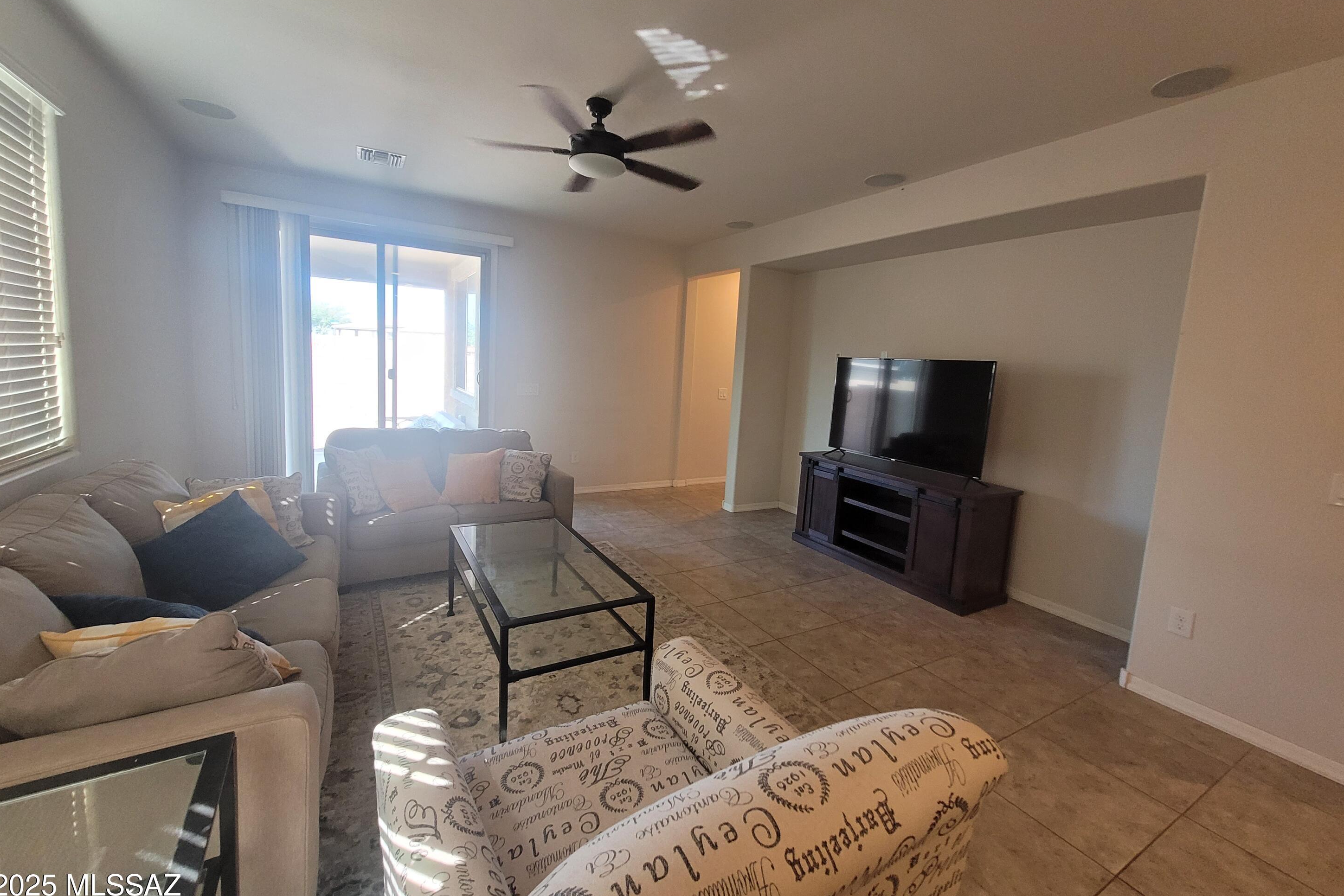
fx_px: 523
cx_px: 664
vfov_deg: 81.1
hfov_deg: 104.2
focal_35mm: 14
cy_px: 411
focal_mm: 1.74
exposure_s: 1/60
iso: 250
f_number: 2.2
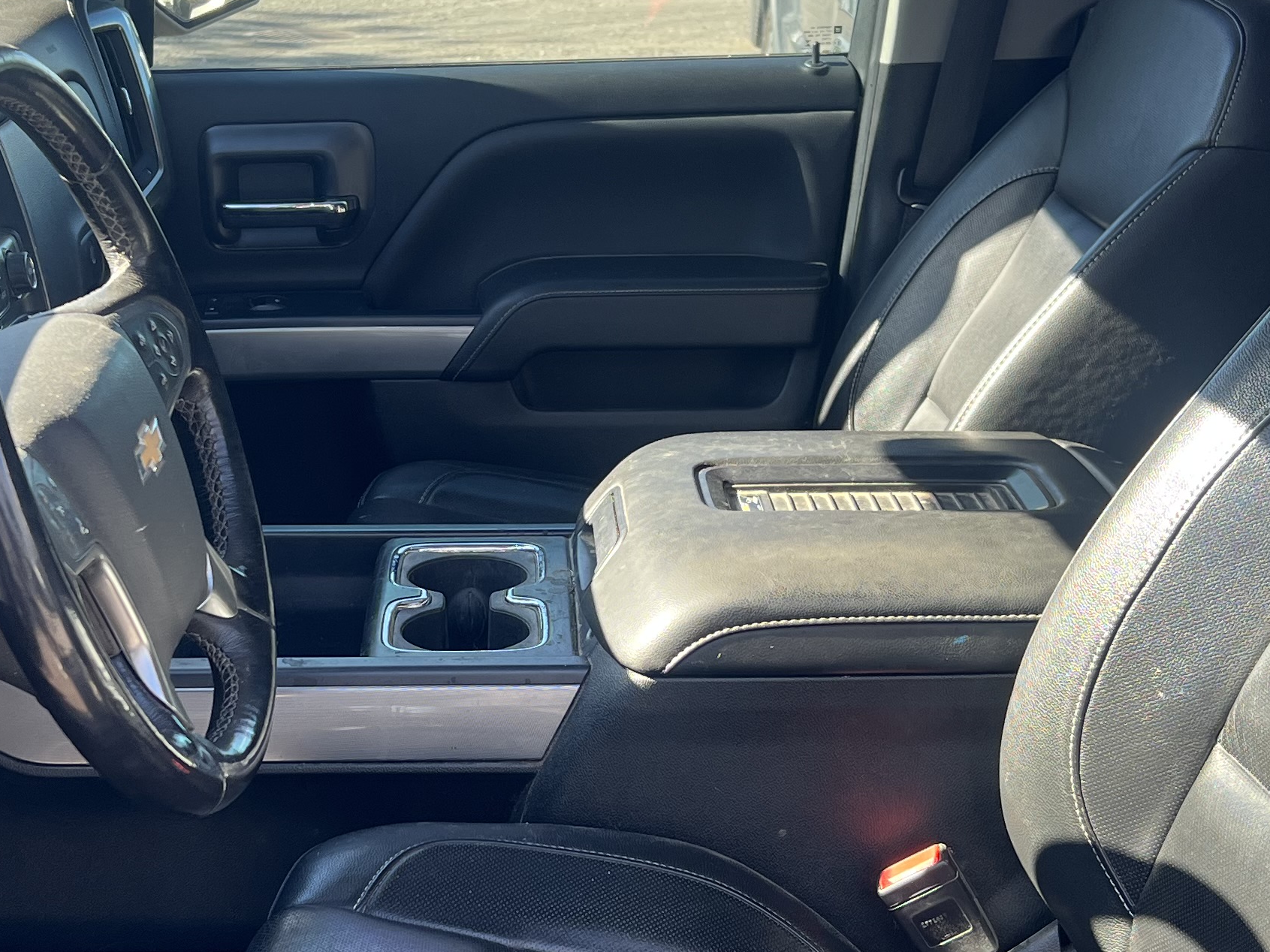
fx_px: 2275
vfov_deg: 23.6
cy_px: 517
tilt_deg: -17.6
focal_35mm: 62
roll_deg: +0.0
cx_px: 424
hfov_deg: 31.0
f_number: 1.5
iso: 50
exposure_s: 1/244
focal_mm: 5.7
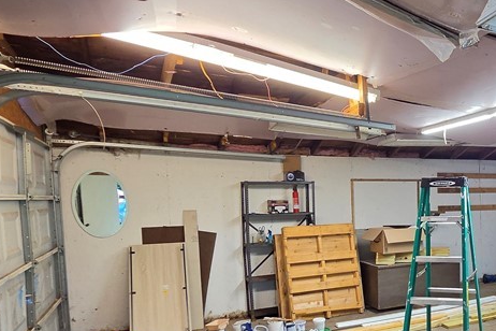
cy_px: 239
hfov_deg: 55.0
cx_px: 433
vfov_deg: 42.6
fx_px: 413
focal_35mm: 30
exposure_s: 1/60
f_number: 2.2
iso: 320
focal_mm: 2.2
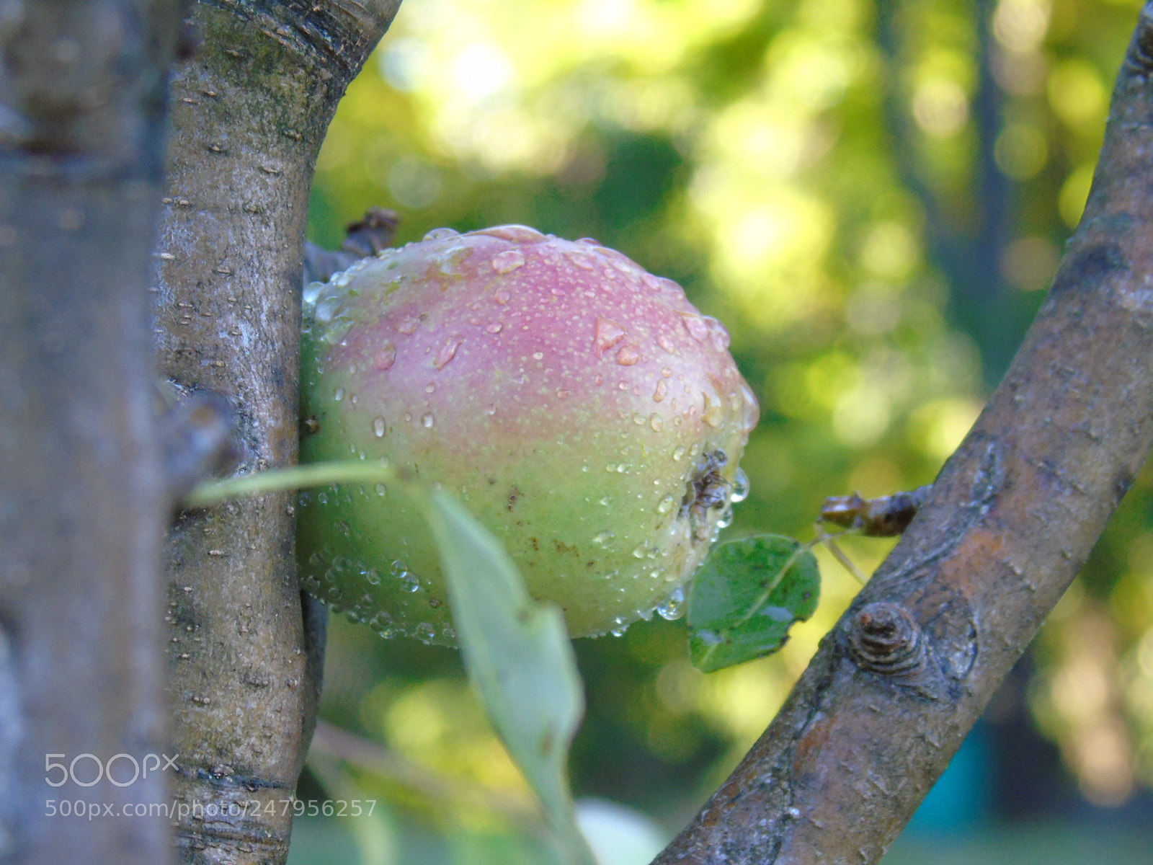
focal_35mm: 162
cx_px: 576
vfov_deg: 9.2
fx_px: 5396
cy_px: 432
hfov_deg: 12.2
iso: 400
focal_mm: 29
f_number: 4.9
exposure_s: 1/60
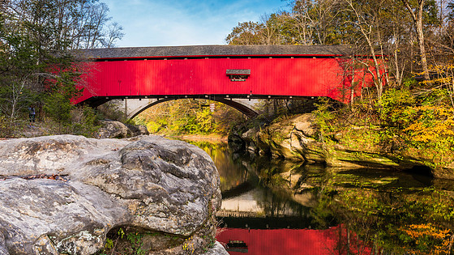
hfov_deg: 66.1
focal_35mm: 29
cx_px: 223
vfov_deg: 40.1
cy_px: 144
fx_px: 349
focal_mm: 24
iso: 400
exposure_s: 1/100
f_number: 10
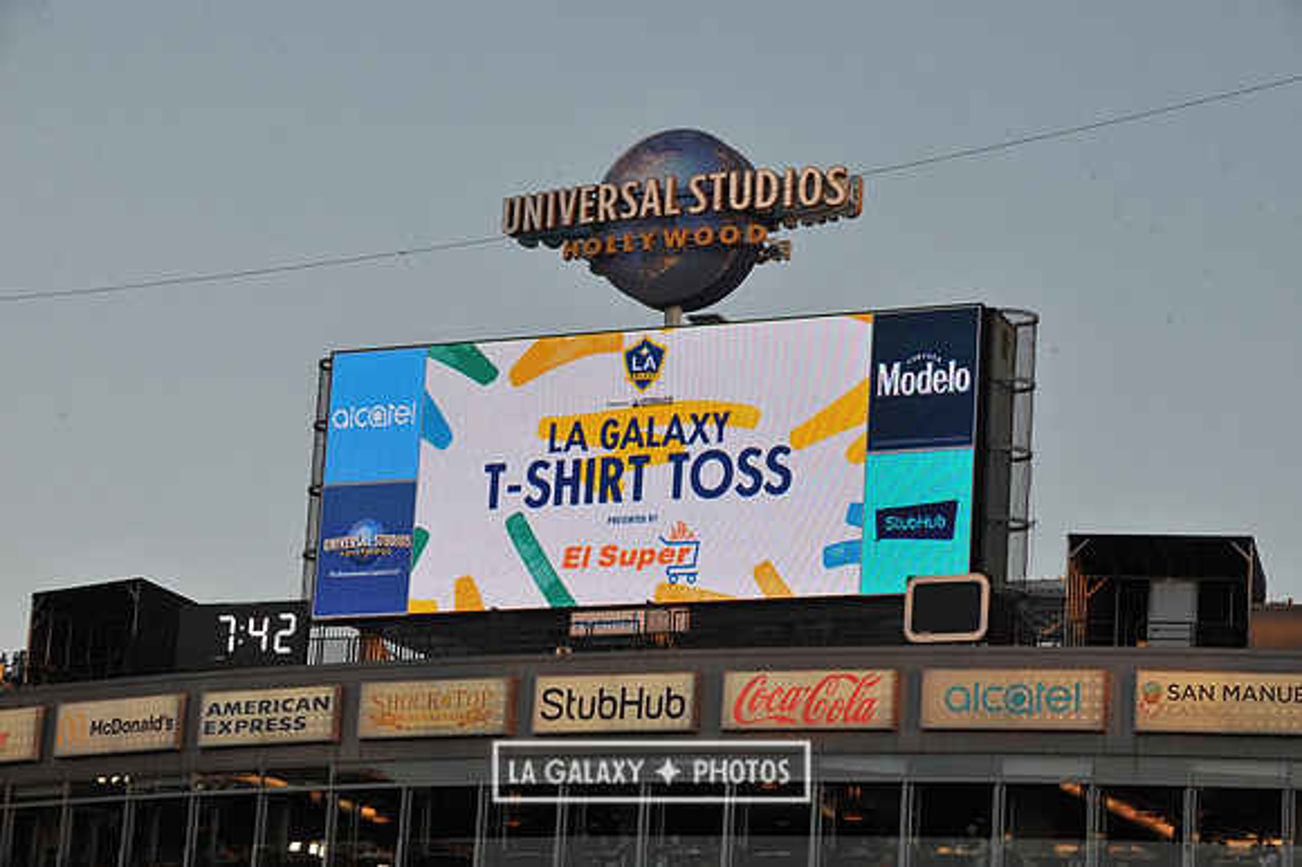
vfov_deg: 11.8
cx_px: 651
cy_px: 434
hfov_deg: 17.7
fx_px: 4193
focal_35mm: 116
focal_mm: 116
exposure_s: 1/500
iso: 1600
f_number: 11
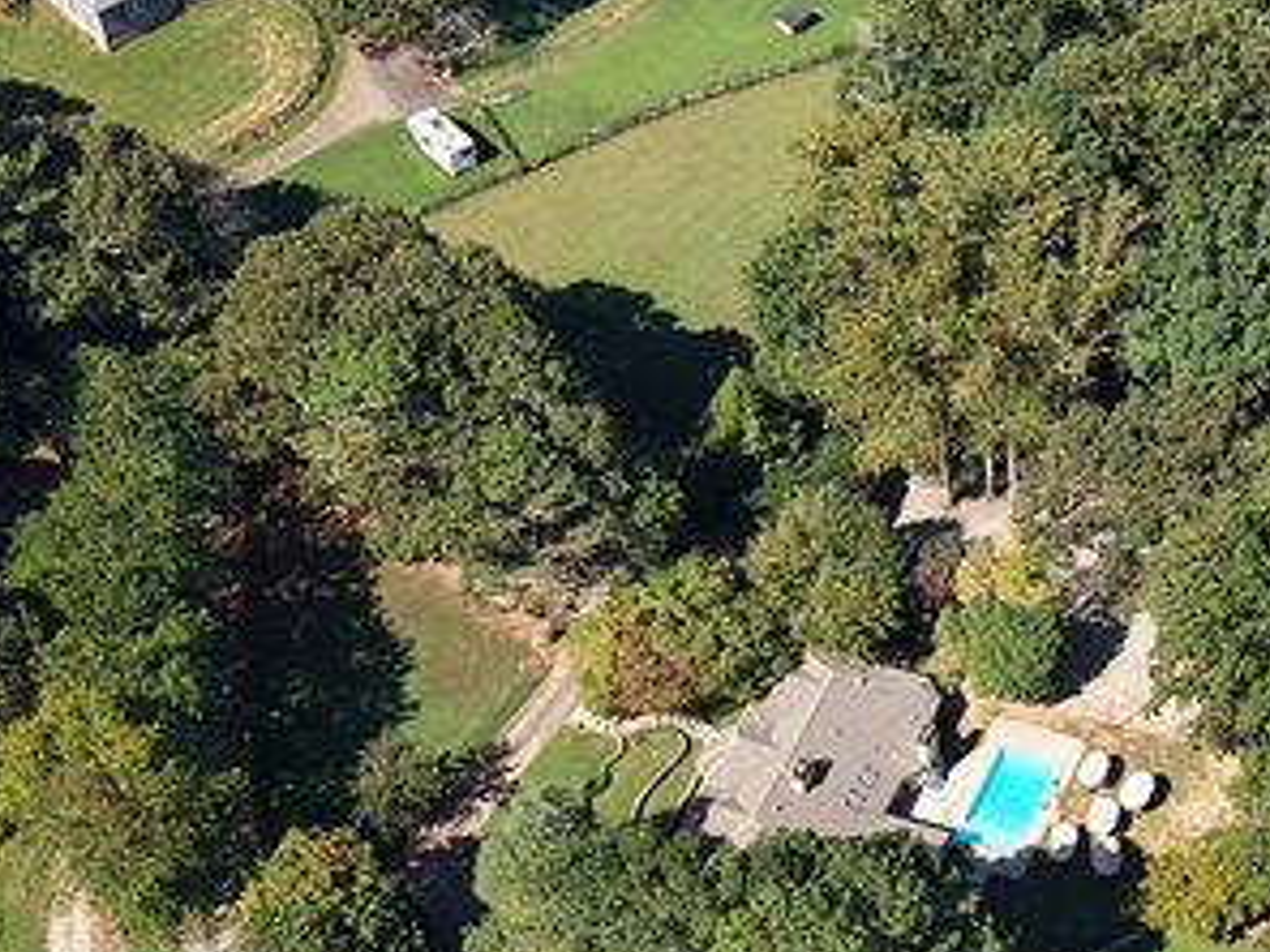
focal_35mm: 83
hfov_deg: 23.1
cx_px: 1077
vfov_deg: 17.6
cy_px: 776
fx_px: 3045
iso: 140
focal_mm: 8.67
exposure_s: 1/60
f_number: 1.8
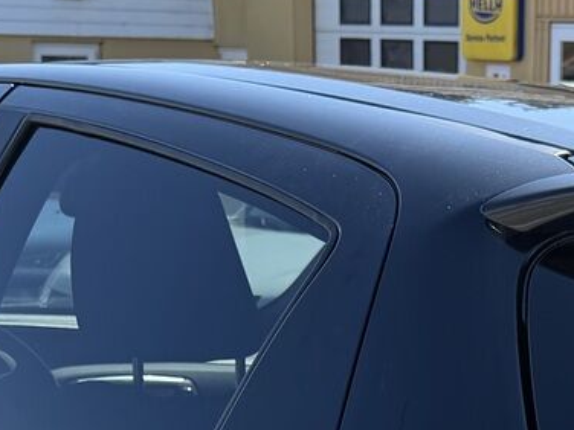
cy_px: 787
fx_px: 1807
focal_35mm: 109
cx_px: 549
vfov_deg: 12.4
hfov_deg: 17.7
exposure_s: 1/1437
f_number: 1.78
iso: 80
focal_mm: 6.76
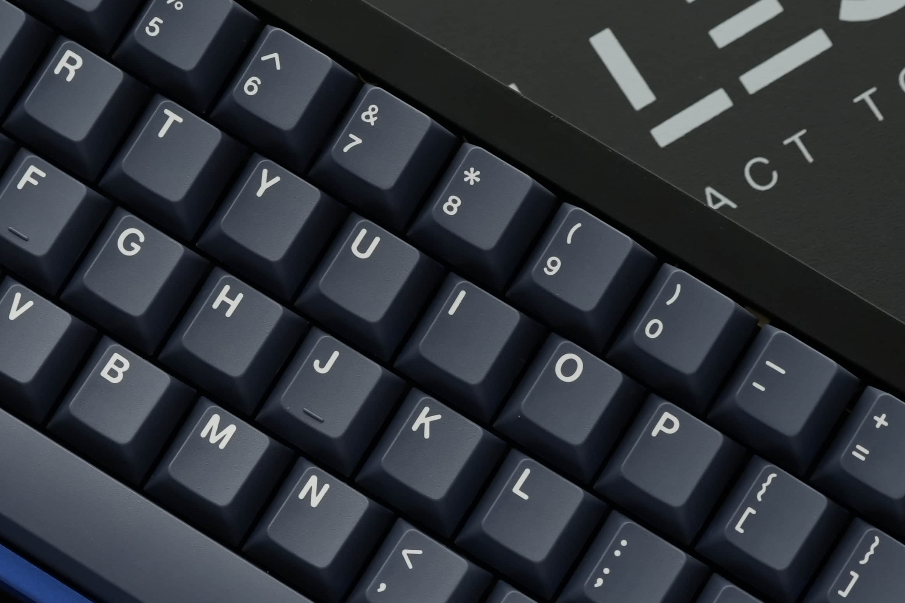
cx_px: 271
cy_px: 399
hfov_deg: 9.9
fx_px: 5228
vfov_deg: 6.6
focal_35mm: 208
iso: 800
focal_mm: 70
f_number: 5.6
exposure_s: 1/200
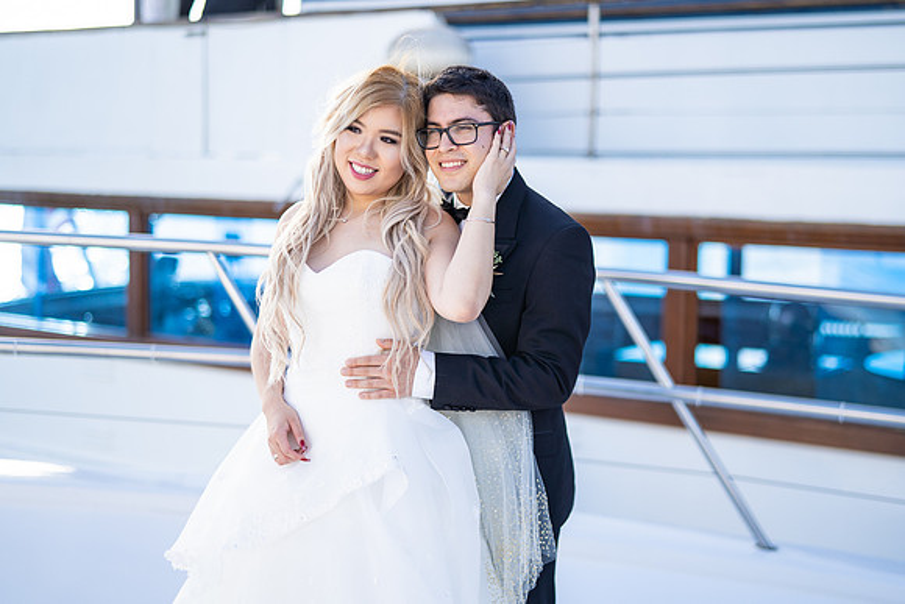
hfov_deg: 34.3
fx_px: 1467
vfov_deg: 23.3
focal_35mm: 58
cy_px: 283
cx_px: 487
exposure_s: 1/3200
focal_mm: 50
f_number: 1.4
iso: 160
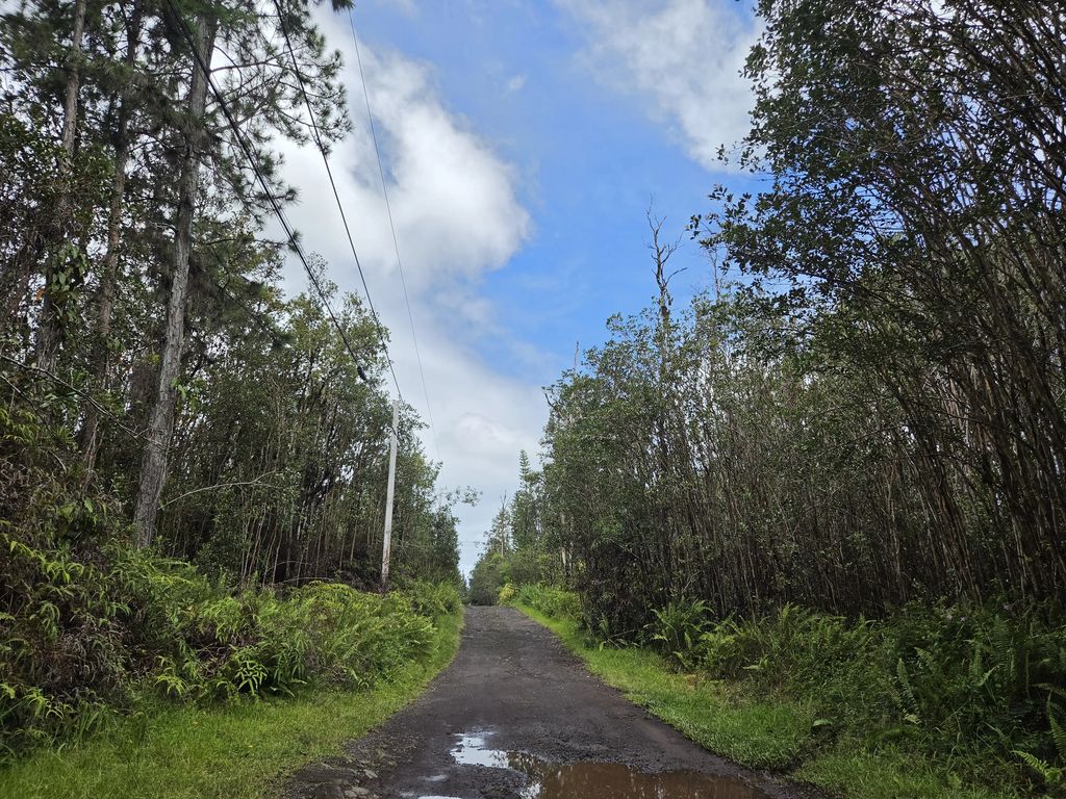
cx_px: 533
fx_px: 708
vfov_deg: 58.9
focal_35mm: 23
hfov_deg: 73.9
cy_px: 400
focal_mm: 5.4
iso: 80
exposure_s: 1/3717
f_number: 1.8
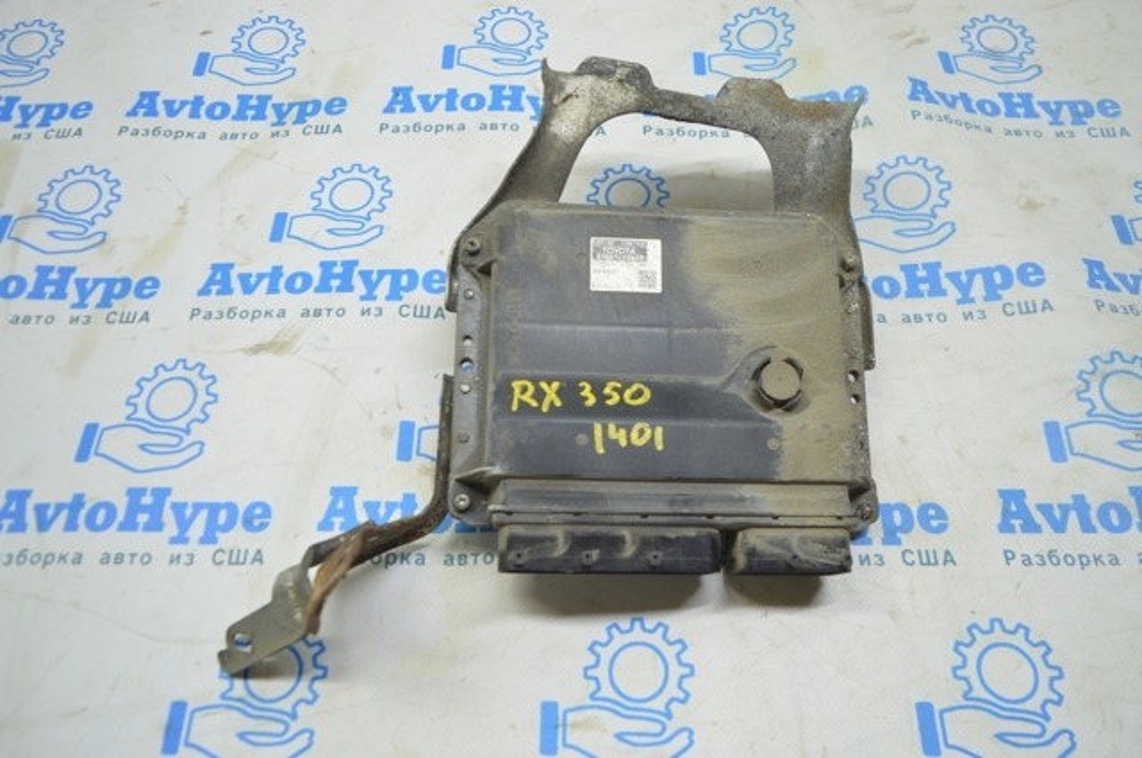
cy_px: 379
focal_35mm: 27
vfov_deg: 47.8
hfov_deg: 67.4
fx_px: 855
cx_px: 571
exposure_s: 1/40
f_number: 3.5
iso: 400
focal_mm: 18
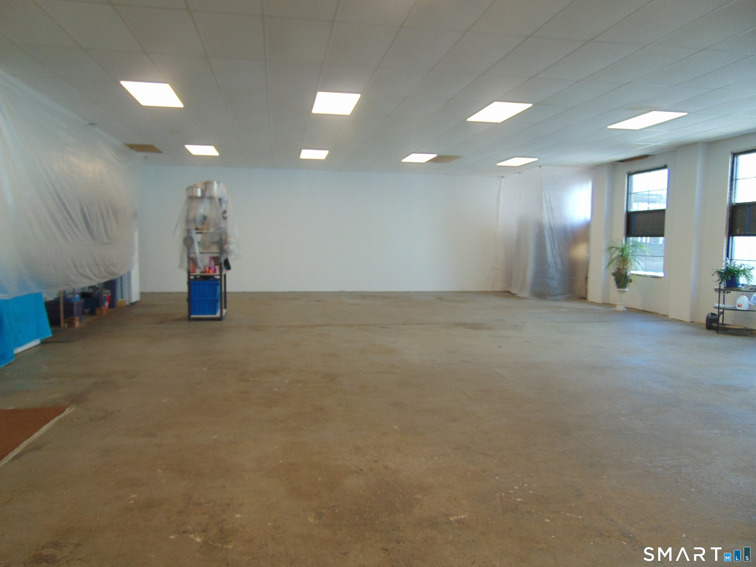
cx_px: 378
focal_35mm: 25
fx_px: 546
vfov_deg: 54.9
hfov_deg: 69.4
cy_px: 284
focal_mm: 4.5
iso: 80
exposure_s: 1/30
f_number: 3
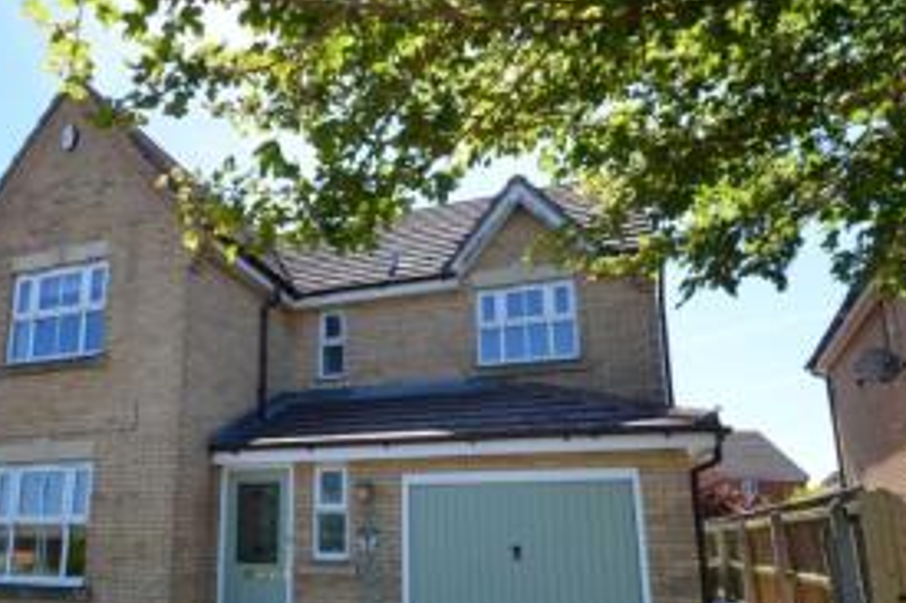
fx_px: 654
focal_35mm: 26
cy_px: 384
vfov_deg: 48.9
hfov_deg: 67.9
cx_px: 316
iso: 200
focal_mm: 10
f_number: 8
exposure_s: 1/200
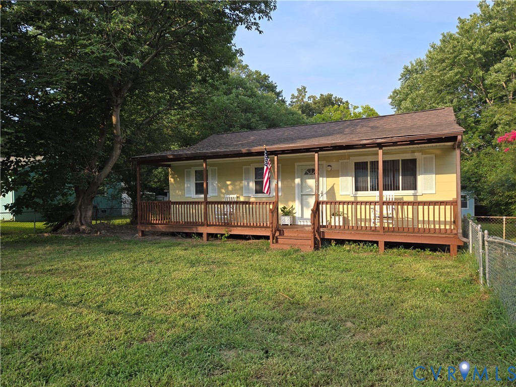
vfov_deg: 58.9
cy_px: 194
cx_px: 258
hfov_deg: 73.9
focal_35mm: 23
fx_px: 343
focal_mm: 5.4
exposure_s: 1/601
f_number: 1.8
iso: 25
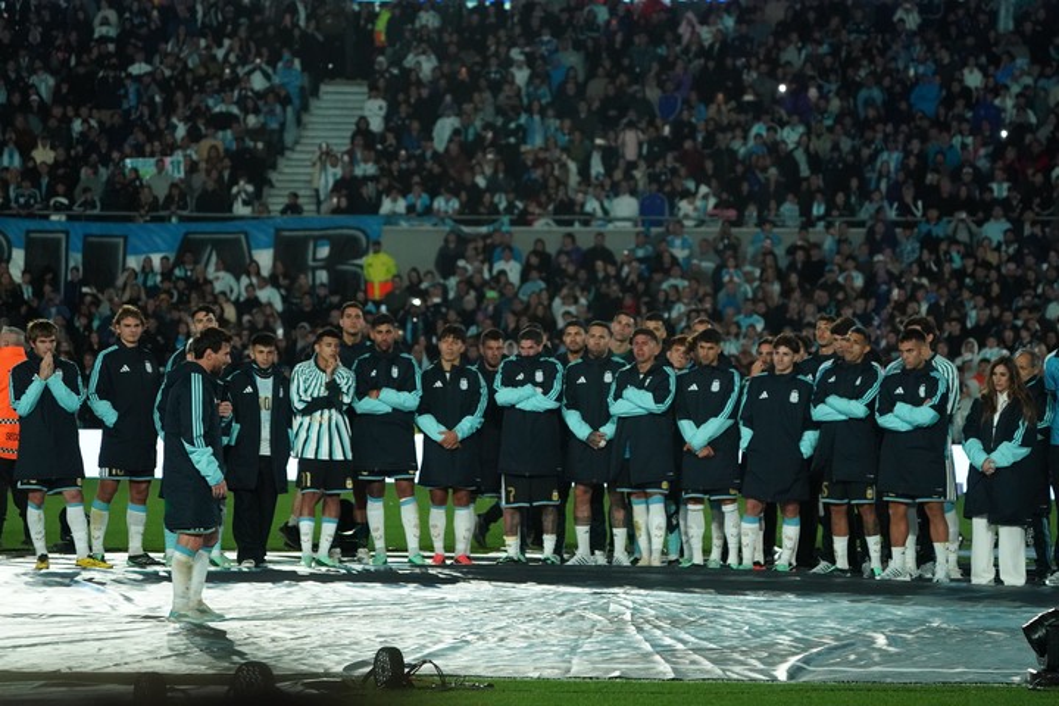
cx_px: 530
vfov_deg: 6.9
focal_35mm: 200
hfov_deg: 10.3
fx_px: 5883
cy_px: 353
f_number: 6.3
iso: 6400
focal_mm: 200
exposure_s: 1/250
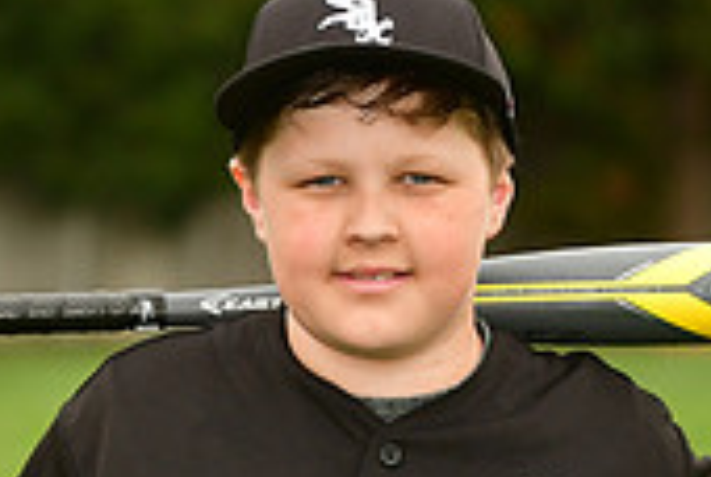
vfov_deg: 2.8
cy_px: 600
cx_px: 489
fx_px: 9912
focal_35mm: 501
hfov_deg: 4.1
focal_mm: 98
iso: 320
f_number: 4
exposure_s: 1/1000
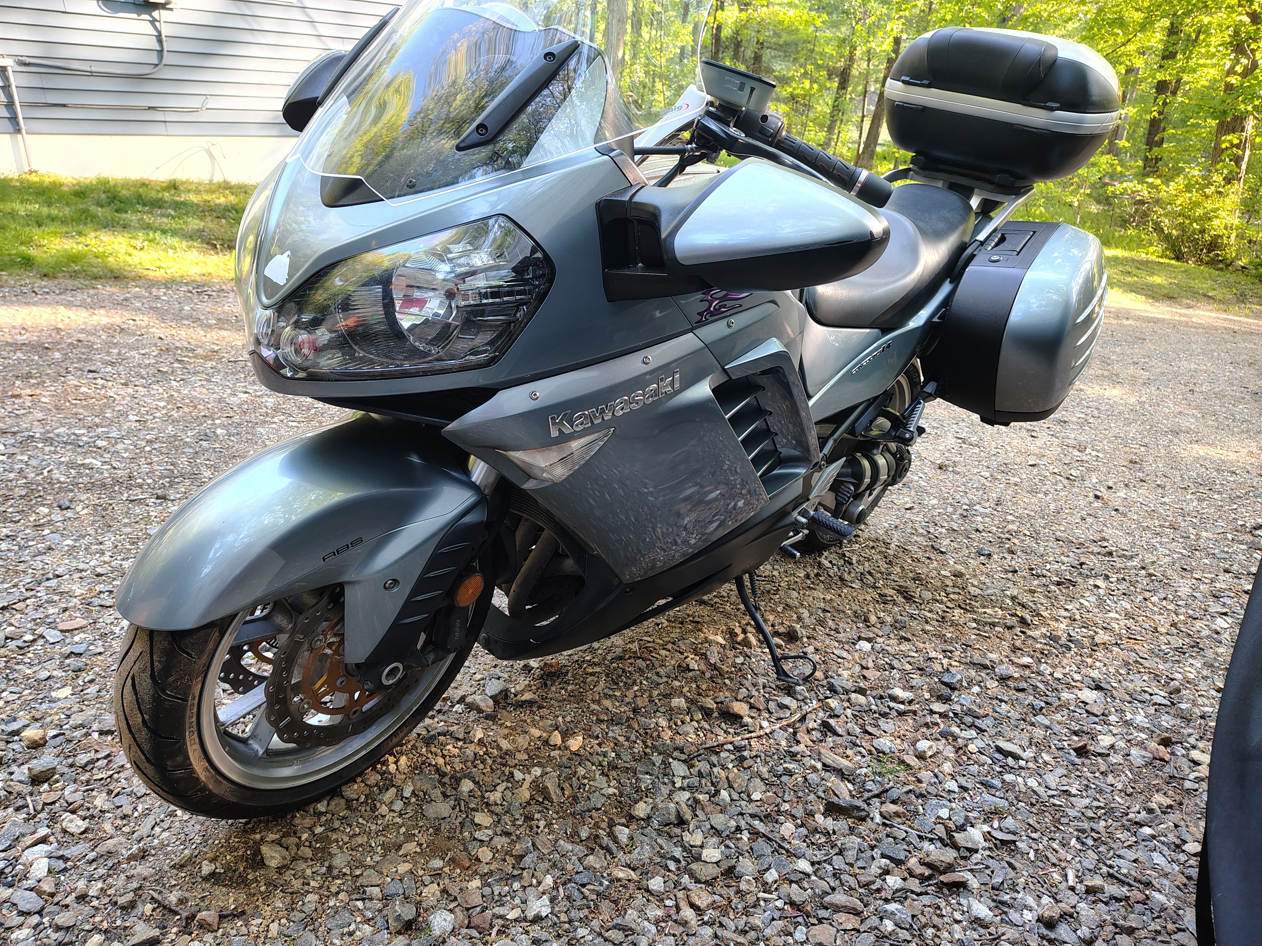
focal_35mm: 24
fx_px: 875
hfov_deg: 71.6
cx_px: 631
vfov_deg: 56.8
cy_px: 473
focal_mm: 5.56
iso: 506
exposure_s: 1/120
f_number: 1.8
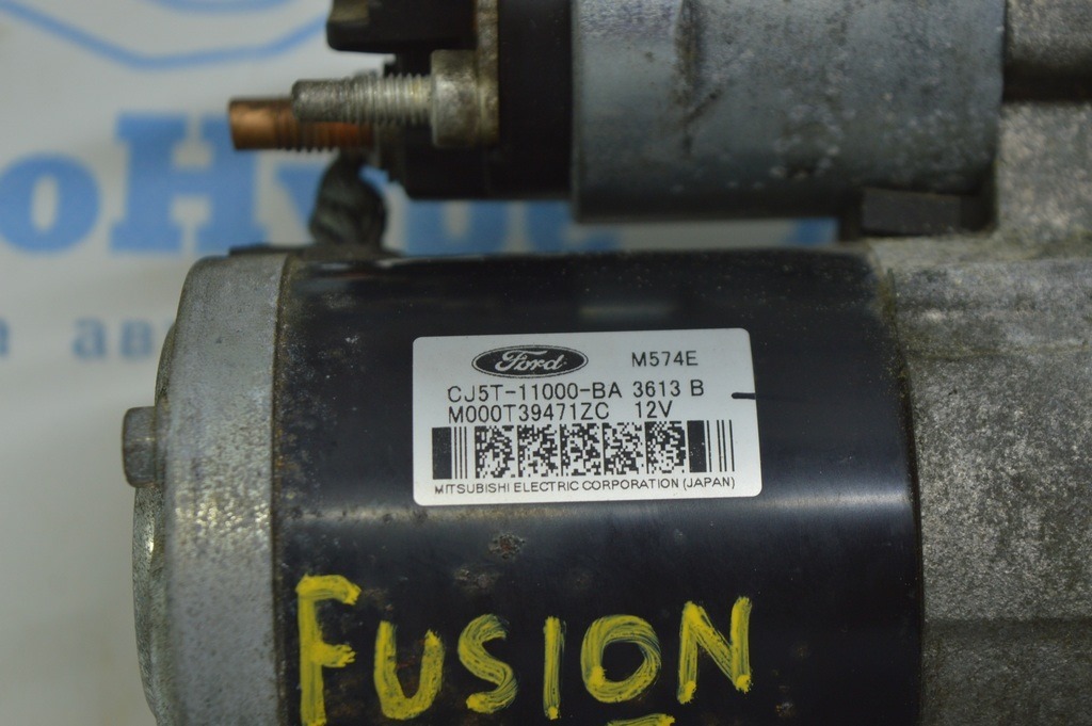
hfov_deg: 24.6
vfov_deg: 16.5
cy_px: 363
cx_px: 546
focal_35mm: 82
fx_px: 2500
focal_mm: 55
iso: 400
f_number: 5.6
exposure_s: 1/60
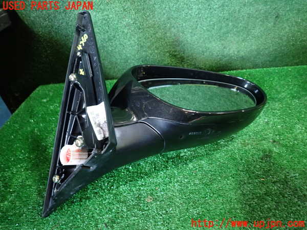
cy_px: 115
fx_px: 222
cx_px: 154
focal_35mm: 25
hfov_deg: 69.4
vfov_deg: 54.9
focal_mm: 4.5
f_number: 2
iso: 320
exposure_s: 1/30
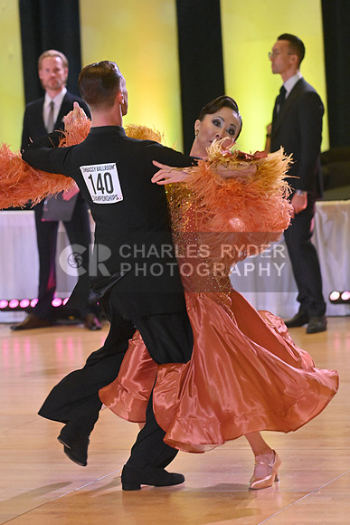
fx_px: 2405
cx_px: 175
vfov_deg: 12.4
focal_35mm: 165
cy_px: 262
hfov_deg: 8.3
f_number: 5
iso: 4000
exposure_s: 1/400
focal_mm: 165
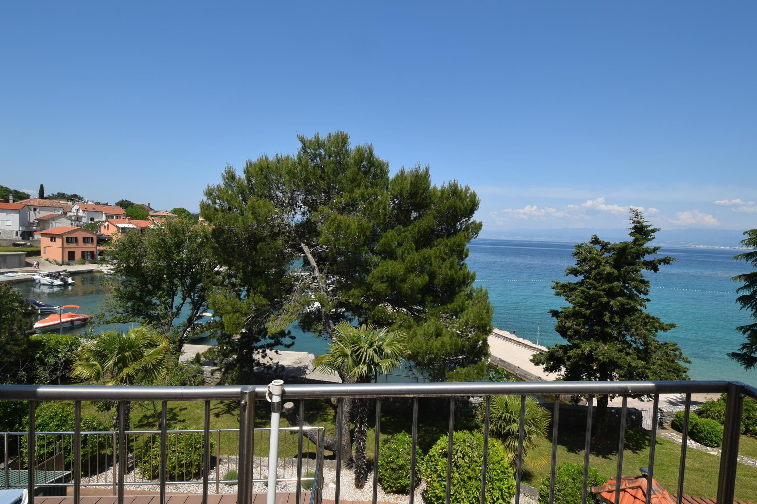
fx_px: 357
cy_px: 237
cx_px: 381
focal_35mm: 17
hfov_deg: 93.3
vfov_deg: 70.4
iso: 200
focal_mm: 10
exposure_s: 1/400
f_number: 10
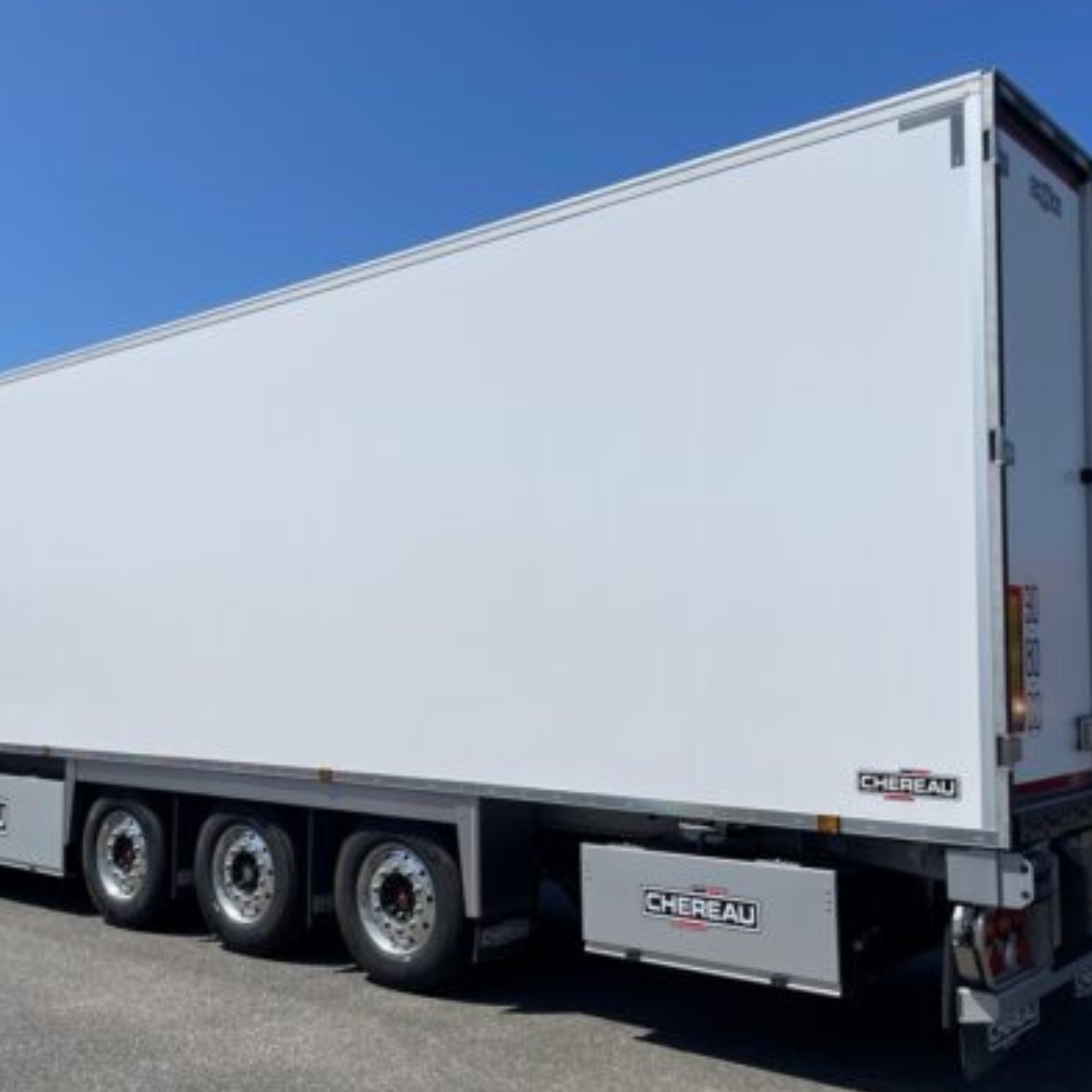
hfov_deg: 46.9
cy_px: 588
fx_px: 1249
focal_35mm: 35
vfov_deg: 47.2
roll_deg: +1.2
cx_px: 430
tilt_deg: +3.1
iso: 32
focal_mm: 4.2
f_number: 1.6
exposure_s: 1/6494
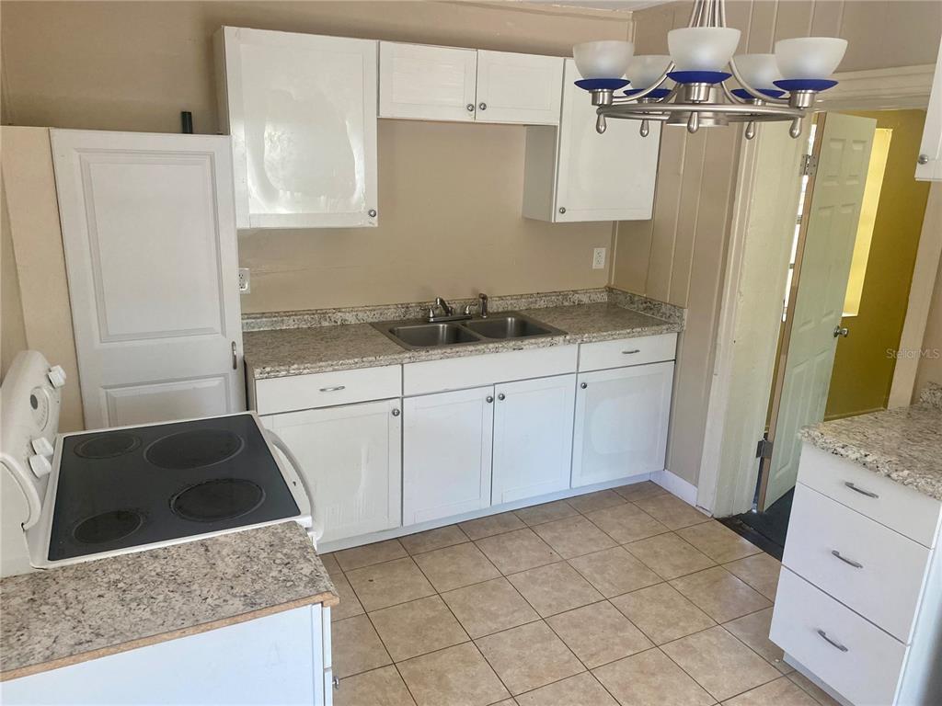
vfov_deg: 53.1
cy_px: 353
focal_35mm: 26
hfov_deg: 67.3
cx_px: 471
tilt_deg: -15.2
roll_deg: -1.9
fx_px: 708
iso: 125
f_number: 1.8
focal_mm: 4.25
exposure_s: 1/105
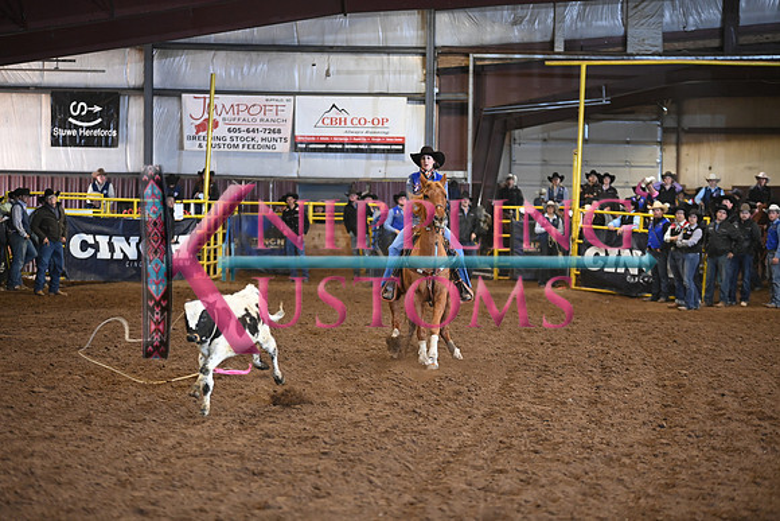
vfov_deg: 9.8
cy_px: 260
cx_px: 390
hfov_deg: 14.7
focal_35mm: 140
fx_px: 3034
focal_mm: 140
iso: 3200
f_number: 2.8
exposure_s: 1/250
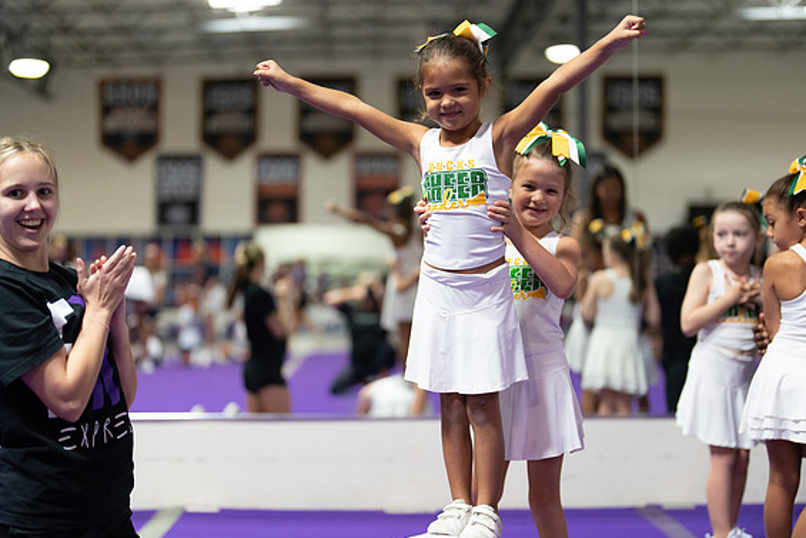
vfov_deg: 24.2
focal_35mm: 56
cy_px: 273
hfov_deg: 35.6
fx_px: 1254
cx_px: 399
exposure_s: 1/640
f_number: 1.2
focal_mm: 50
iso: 1600
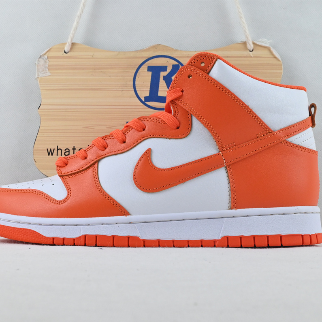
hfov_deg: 33.4
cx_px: 146
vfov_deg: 33.4
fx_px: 536
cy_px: 162
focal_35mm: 51
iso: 1000
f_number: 10
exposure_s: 1/160
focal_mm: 26.5
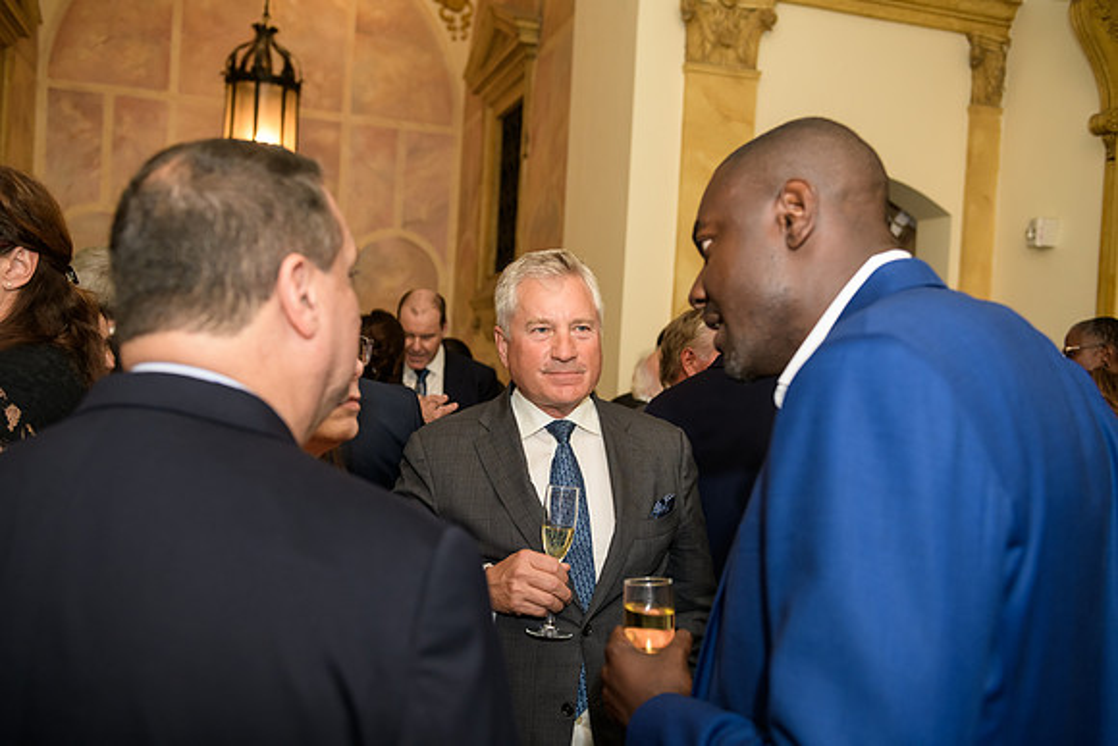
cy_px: 373
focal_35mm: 34
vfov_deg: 38.9
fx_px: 1056
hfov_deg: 55.8
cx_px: 559
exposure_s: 1/125
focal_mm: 34
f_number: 3.2
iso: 1000
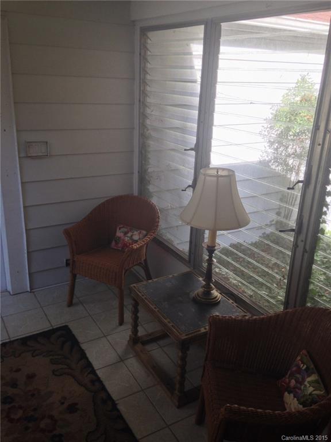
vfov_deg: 55.4
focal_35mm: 33
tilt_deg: -20.7
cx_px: 166
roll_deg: -3.5
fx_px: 421
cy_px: 221
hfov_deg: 42.9
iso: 64
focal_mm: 4.12
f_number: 2.4
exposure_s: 1/120
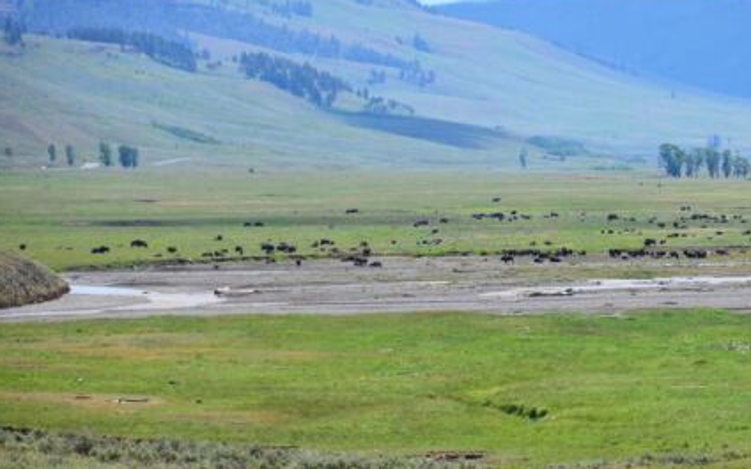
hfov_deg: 6.8
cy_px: 300
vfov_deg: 4.2
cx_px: 558
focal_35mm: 311
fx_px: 6361
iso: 200
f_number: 5.6
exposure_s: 1/1000
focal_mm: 135
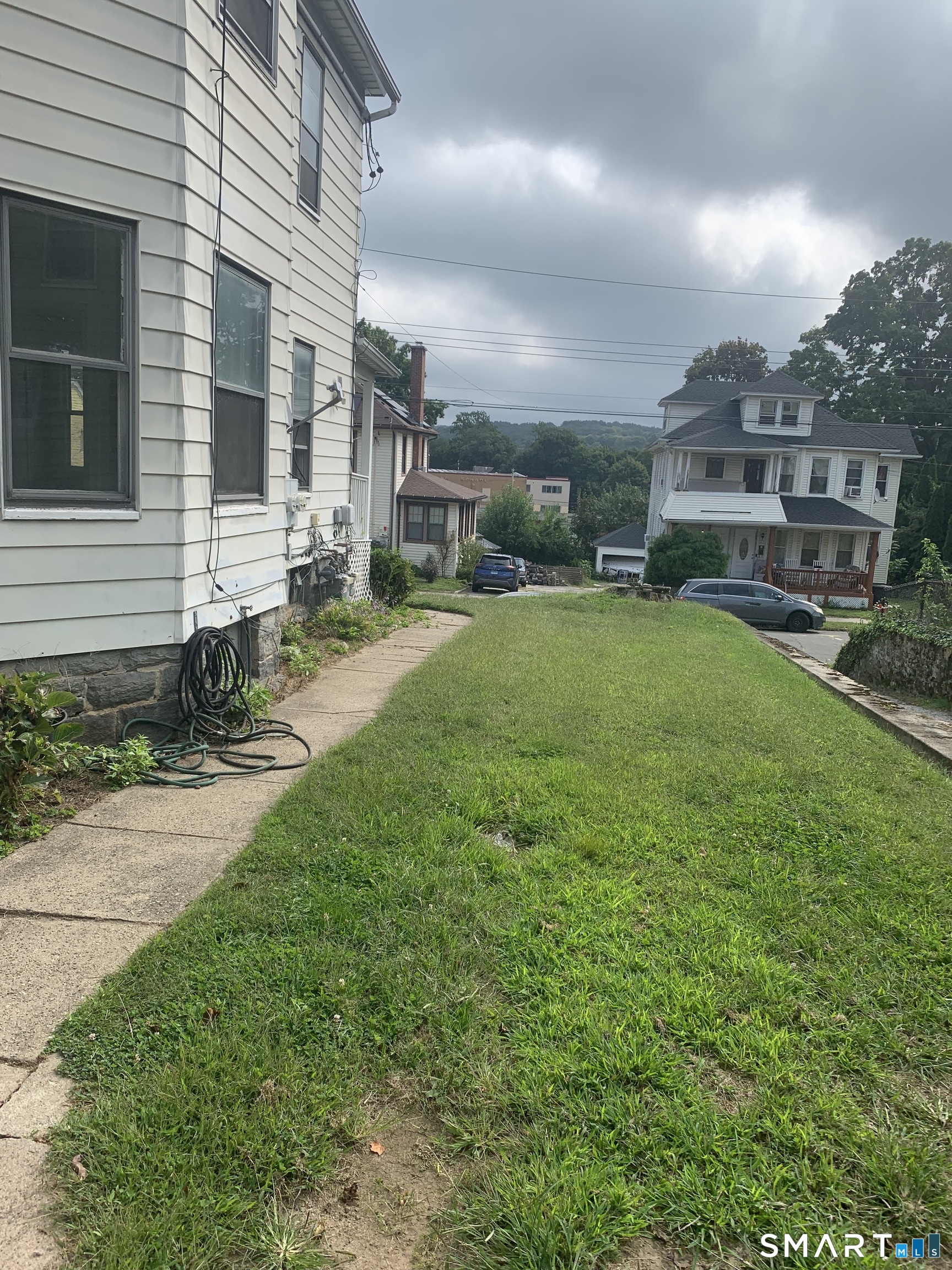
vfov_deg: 67.3
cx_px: 476
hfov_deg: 53.1
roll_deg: +0.2
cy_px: 635
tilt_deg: -5.6
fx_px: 953
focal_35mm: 26
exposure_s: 1/1779
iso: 25
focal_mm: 4.25
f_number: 1.8
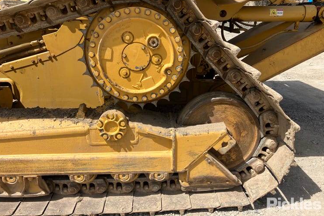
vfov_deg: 43.5
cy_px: 91
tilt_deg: -14.7
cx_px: 161
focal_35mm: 30
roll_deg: -2.9
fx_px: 270
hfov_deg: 61.9
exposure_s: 1/1473
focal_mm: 3.99
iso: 32
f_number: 1.8
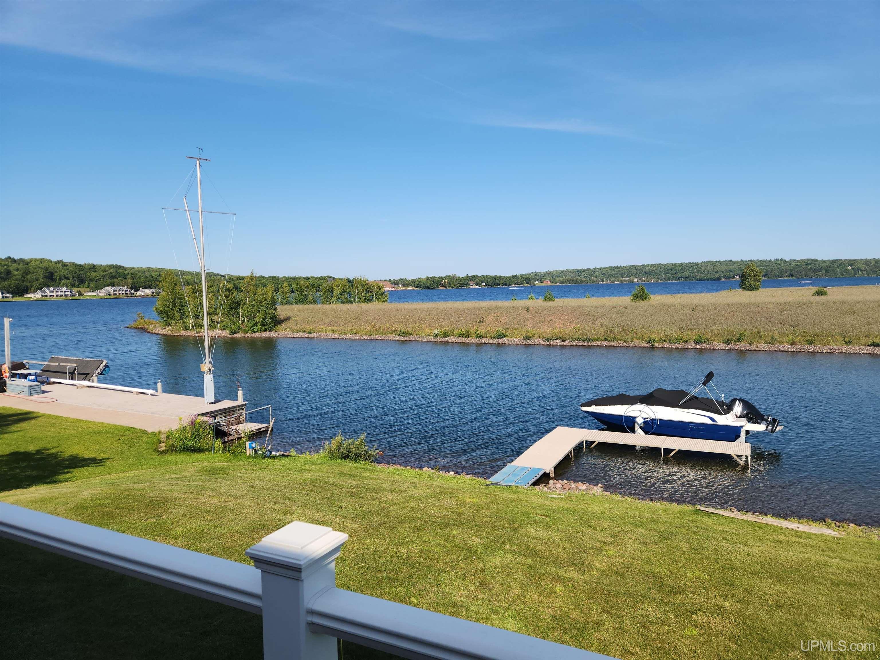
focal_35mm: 23
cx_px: 440
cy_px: 330
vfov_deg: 58.9
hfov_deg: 73.9
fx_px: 585
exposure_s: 1/1550
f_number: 1.8
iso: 20
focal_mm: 5.4
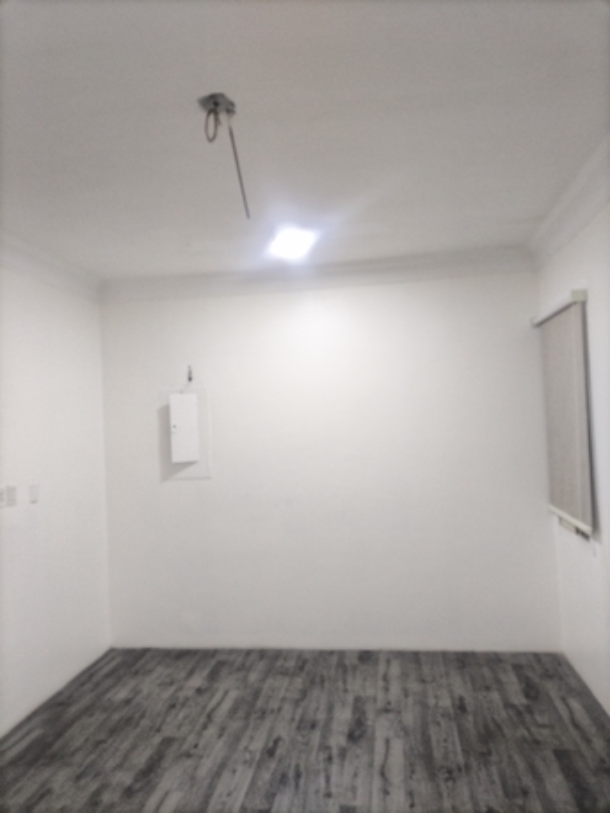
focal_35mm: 26
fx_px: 611
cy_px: 406
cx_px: 305
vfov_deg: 67.3
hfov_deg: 53.1
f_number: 1.8
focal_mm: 4.7
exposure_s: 1/33.3
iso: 495
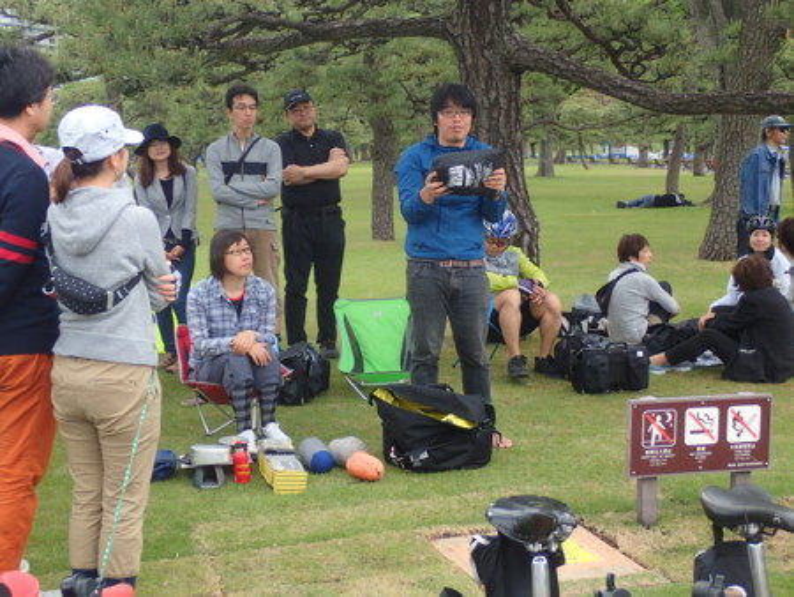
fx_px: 1216
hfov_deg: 36.2
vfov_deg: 27.5
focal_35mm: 53
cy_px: 298
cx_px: 397
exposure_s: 1/250
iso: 200
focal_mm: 9.61
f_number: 3.4
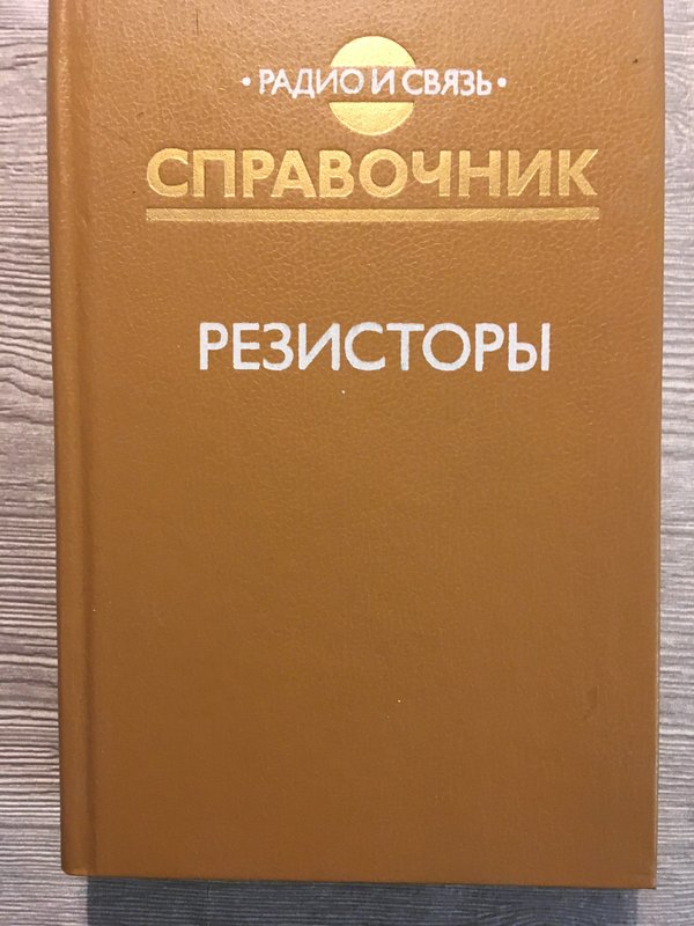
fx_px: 775
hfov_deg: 48.2
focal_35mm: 29
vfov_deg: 61.7
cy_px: 463
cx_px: 347
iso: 200
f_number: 2.2
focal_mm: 4.15
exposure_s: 1/25
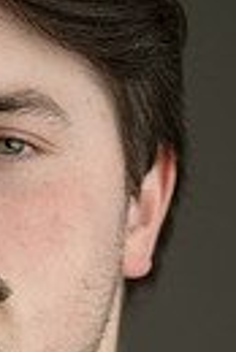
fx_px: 3560
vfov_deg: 5.7
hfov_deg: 3.8
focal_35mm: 363
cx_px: -46
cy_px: 382
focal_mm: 105
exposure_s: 1/160
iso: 640
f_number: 3.2
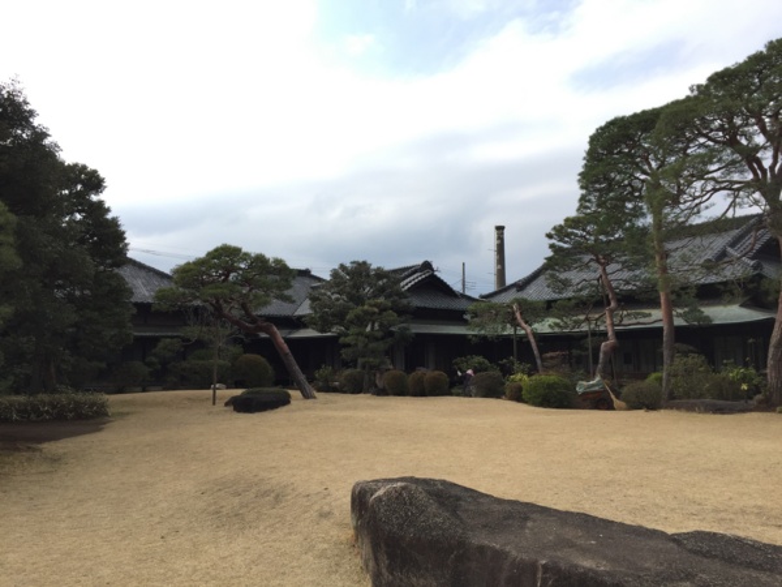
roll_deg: +0.7
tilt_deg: +5.6
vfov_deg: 48.2
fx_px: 655
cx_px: 391
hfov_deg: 61.7
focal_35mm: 29
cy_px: 294
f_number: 2.2
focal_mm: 4.15
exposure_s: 1/1236
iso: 32
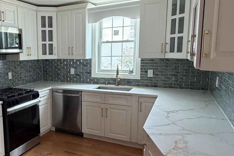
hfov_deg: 55.6
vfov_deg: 41.1
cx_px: 55
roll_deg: +1.9
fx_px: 208
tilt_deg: -6.7
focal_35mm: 32
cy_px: 82
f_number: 2.2
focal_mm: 2.22
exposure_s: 1/65
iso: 320
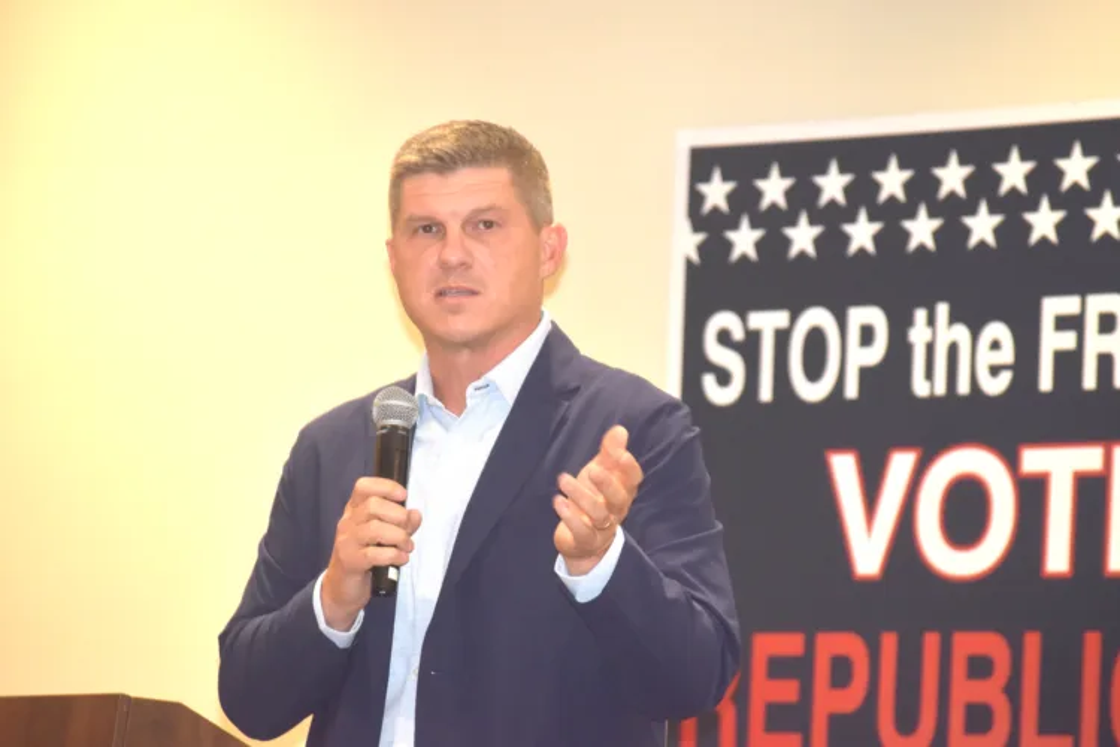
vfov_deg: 6.5
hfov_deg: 9.8
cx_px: 560
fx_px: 6533
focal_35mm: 210
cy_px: 374
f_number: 5
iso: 1400
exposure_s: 1/125
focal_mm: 140
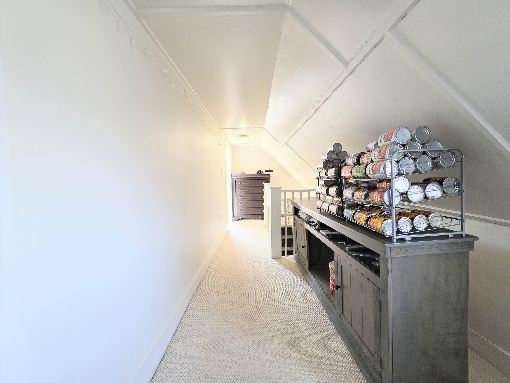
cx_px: 255
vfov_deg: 89.9
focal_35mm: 13
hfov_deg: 106.2
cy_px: 192
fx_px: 192
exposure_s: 1/120
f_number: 1.9
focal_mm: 2.2
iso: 320
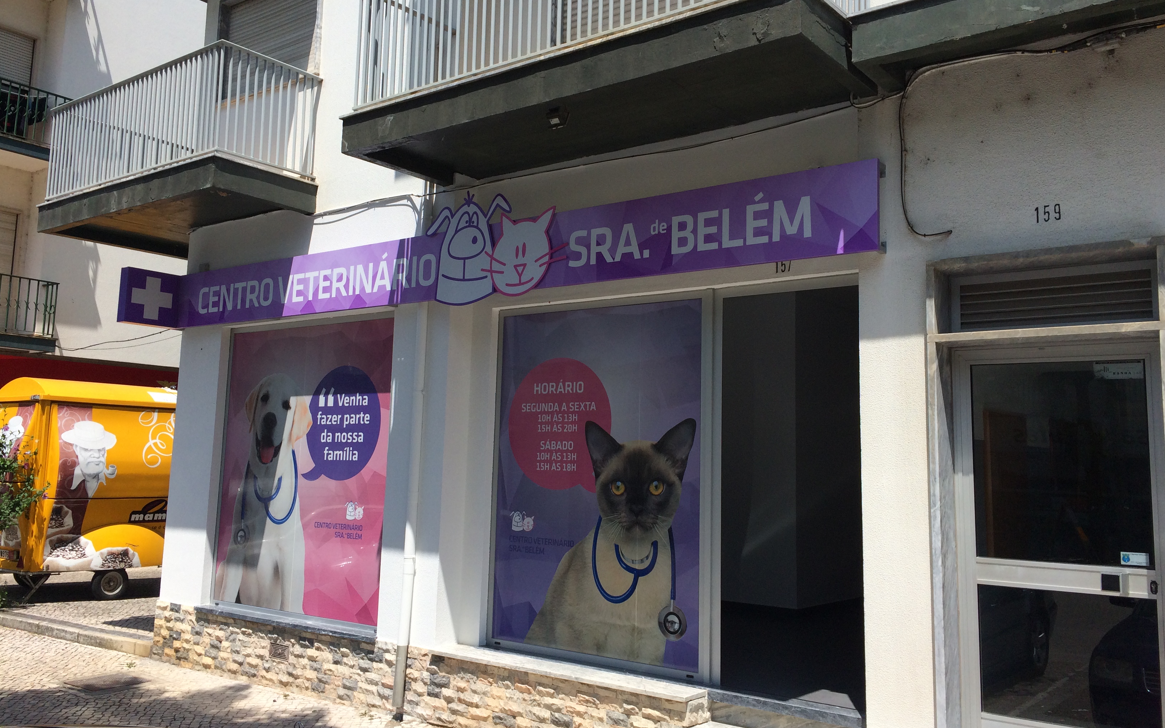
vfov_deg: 40.6
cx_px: 580
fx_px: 984
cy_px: 337
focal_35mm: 31
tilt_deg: +7.4
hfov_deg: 61.2
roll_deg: -1.8
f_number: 2.2
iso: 32
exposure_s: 1/2283
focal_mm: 4.15
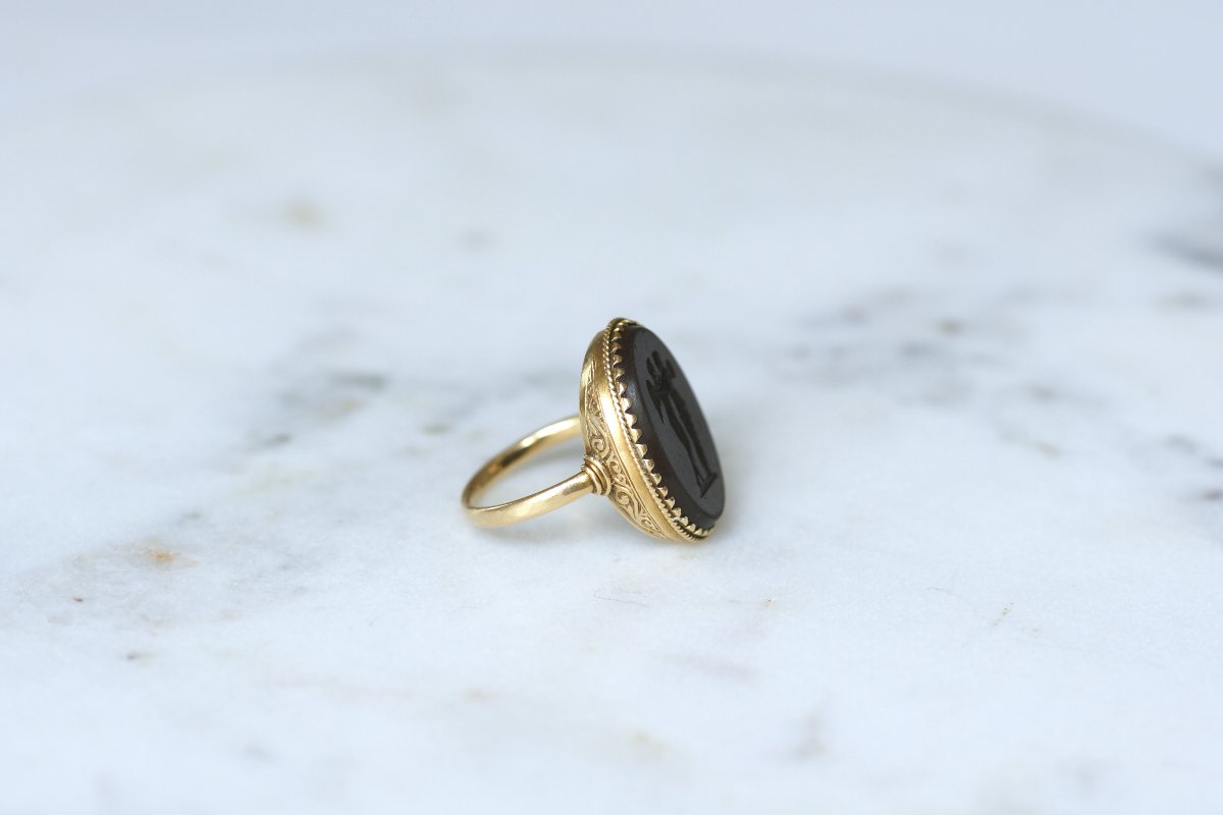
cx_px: 612
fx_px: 3567
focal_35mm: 105
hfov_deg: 19.5
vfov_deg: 13.0
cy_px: 408
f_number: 4.5
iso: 200
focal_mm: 70
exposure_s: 1/160
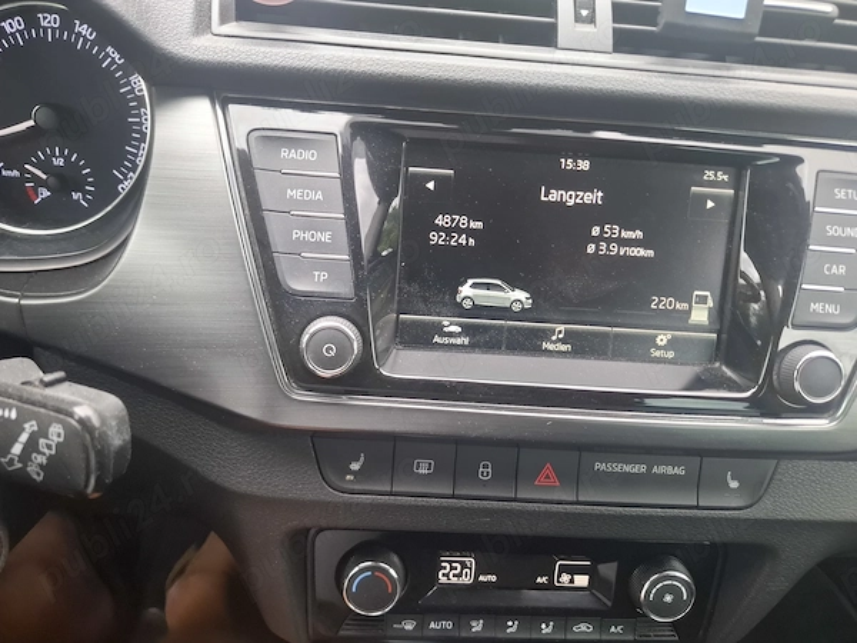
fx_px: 569
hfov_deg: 73.9
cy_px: 322
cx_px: 428
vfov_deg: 58.9
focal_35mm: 23
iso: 160
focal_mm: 5.54
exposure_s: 1/100
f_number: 1.8
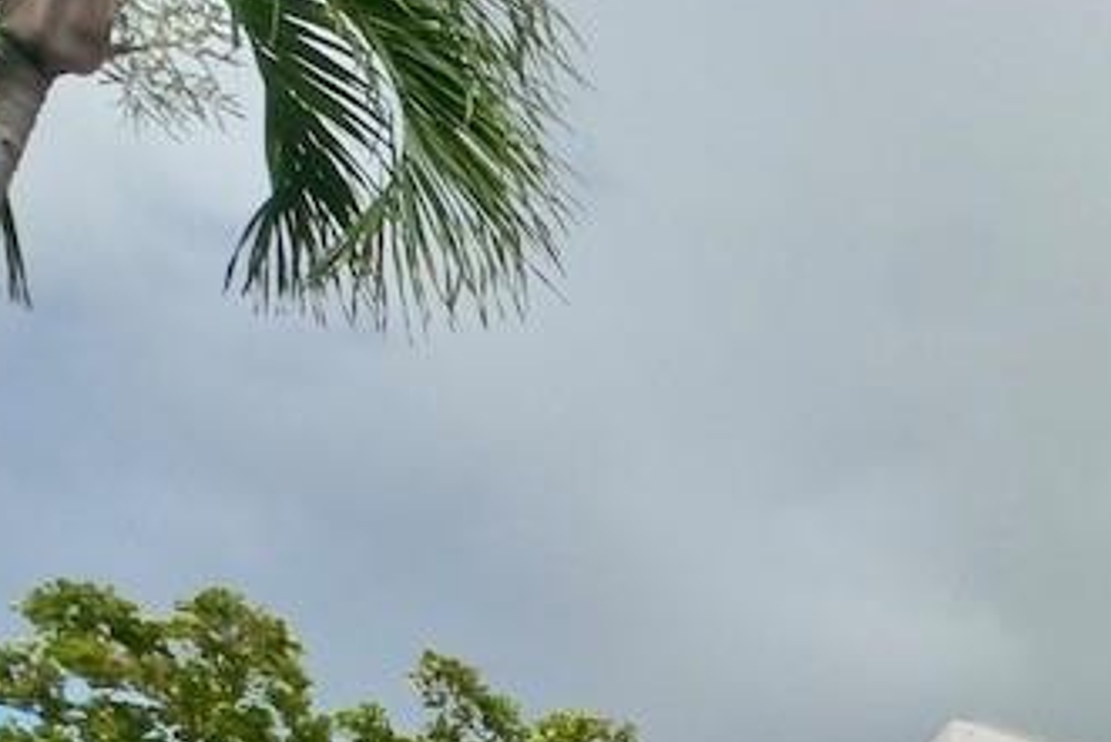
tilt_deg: +11.7
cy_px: 1084
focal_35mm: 45
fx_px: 1389
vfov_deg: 24.1
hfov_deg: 30.3
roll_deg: -3.2
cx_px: 1564
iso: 32
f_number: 2.2
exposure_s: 1/4630
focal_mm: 2.22
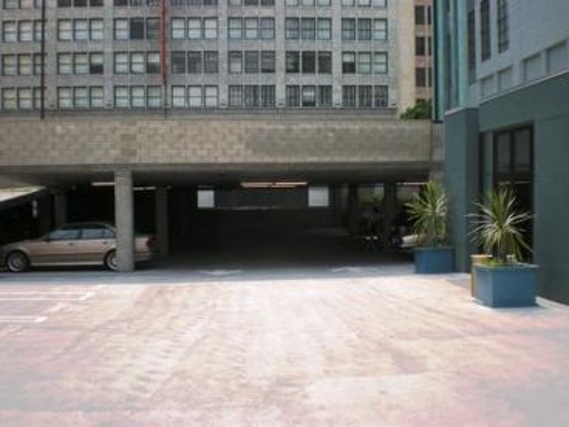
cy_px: 214
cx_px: 284
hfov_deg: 49.0
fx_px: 625
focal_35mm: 38
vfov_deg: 37.7
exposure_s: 1/232
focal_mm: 6.3
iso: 64
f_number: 4.6
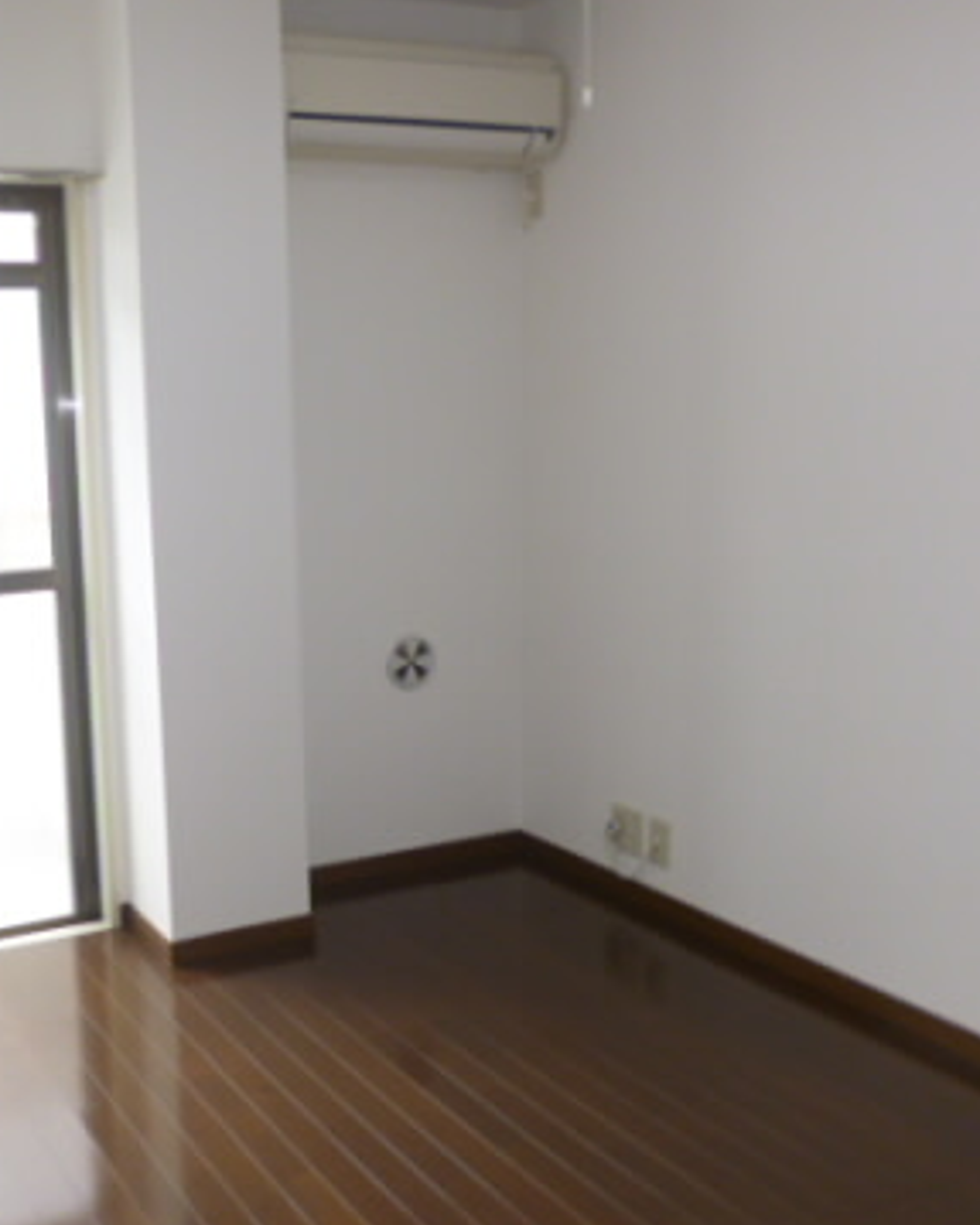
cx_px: 260
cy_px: 626
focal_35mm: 37
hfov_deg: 39.2
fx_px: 1342
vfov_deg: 49.1
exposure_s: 1/60
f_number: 2.5
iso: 100
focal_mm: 4.3
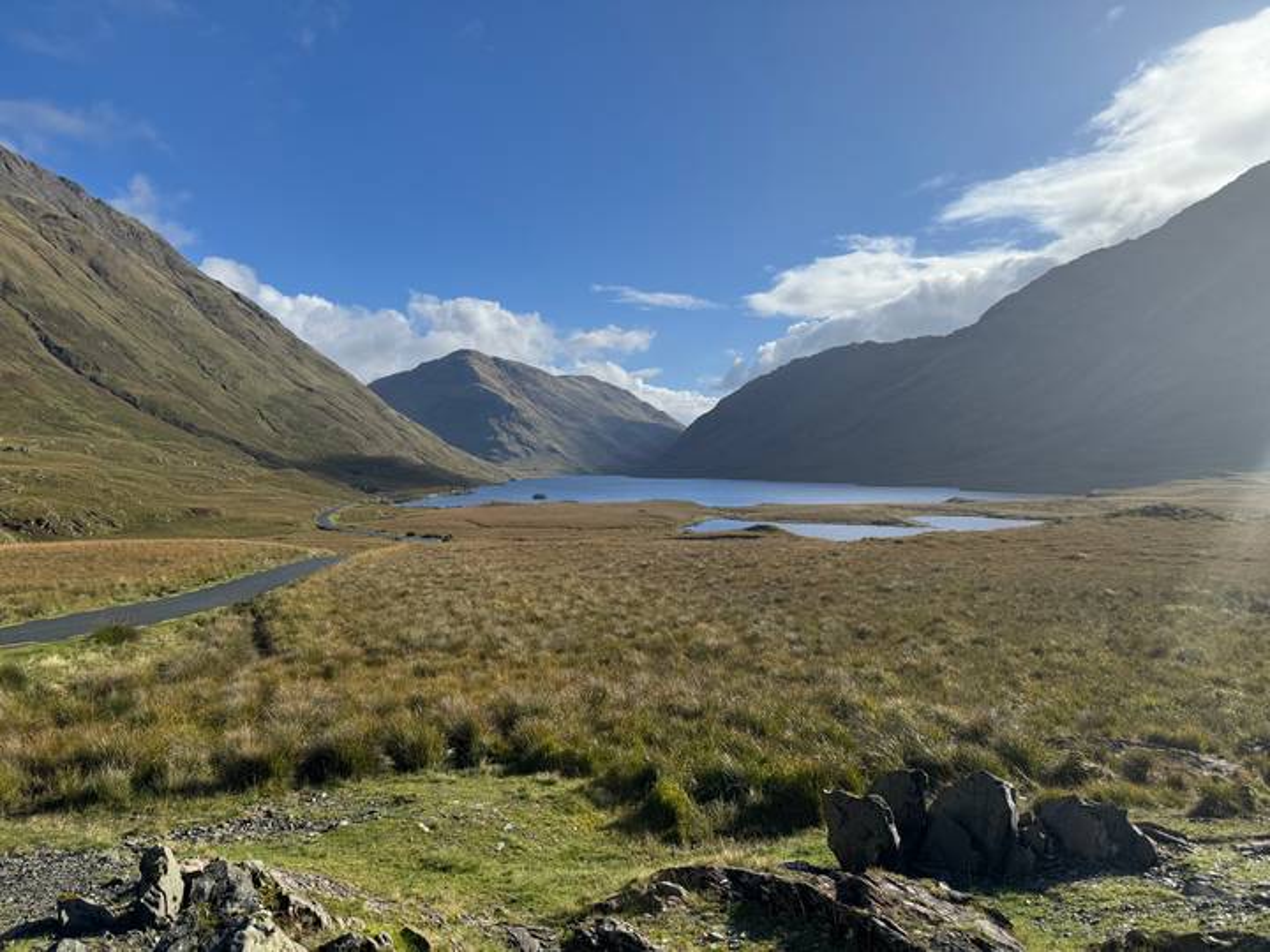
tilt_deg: -0.1
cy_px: 476
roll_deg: -0.3
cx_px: 635
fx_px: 881
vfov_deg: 56.8
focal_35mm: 24
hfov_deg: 71.6
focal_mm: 6.76
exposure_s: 1/5348
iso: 80
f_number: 1.78
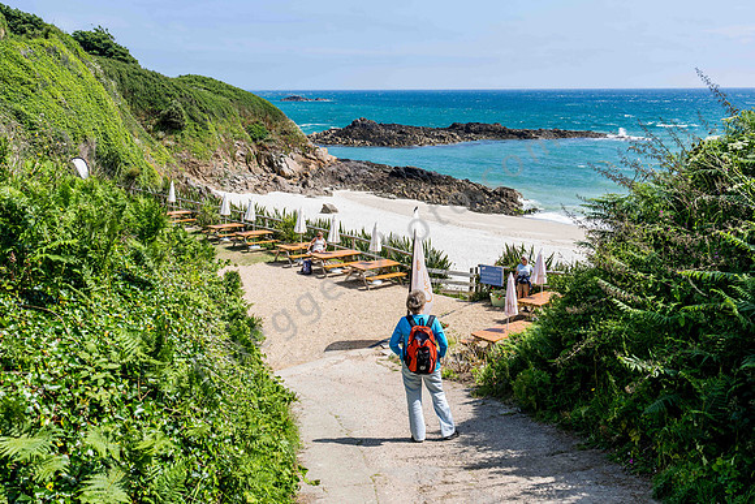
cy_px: 252
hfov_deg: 55.8
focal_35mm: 34
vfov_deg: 38.9
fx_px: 713
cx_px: 378
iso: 100
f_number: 8
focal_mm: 34
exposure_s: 1/125
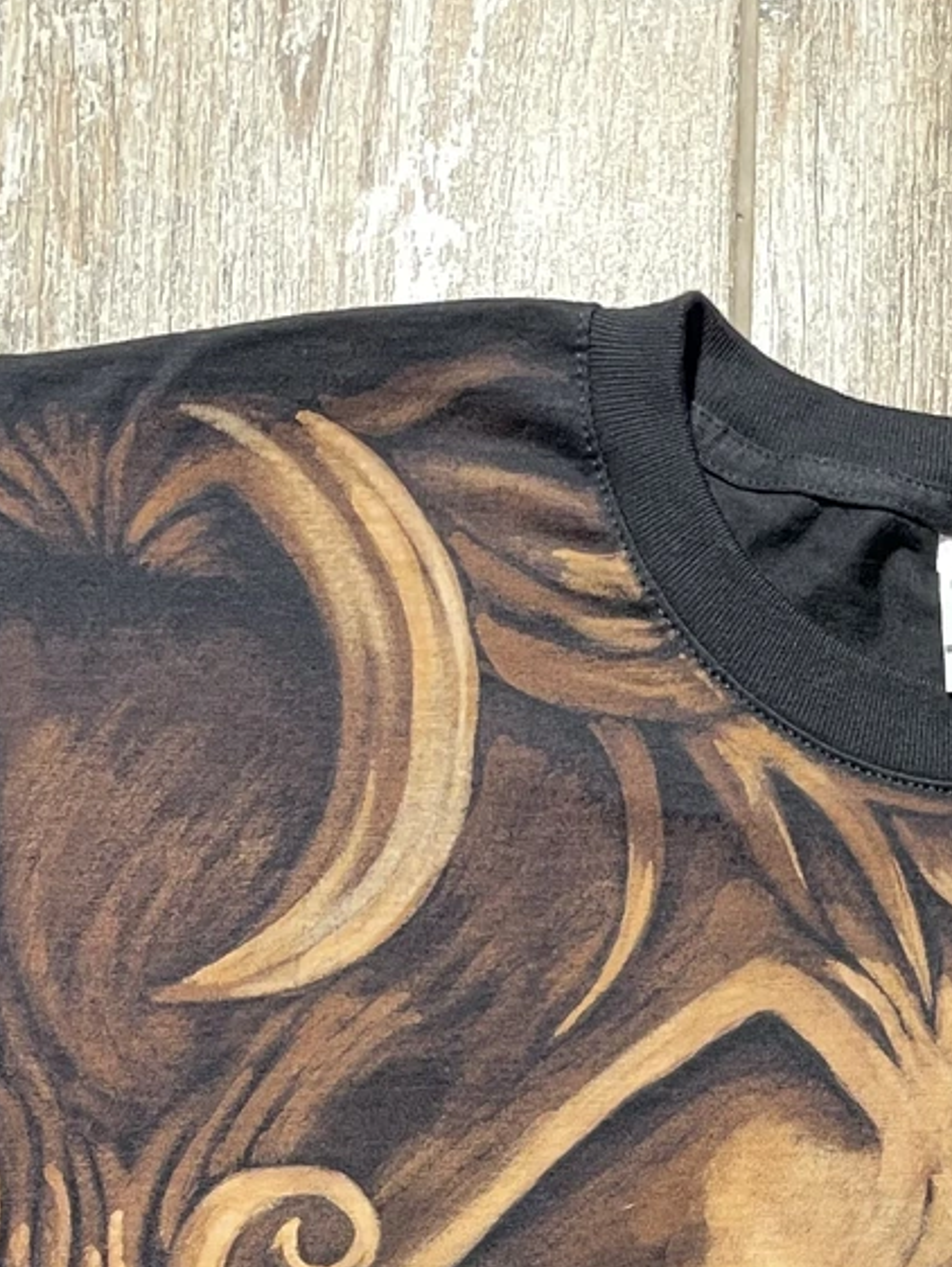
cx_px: 1004
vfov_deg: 22.6
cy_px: 1774
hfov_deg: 19.2
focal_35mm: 74
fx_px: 2711
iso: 250
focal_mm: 4.2
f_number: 1.6
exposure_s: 1/50
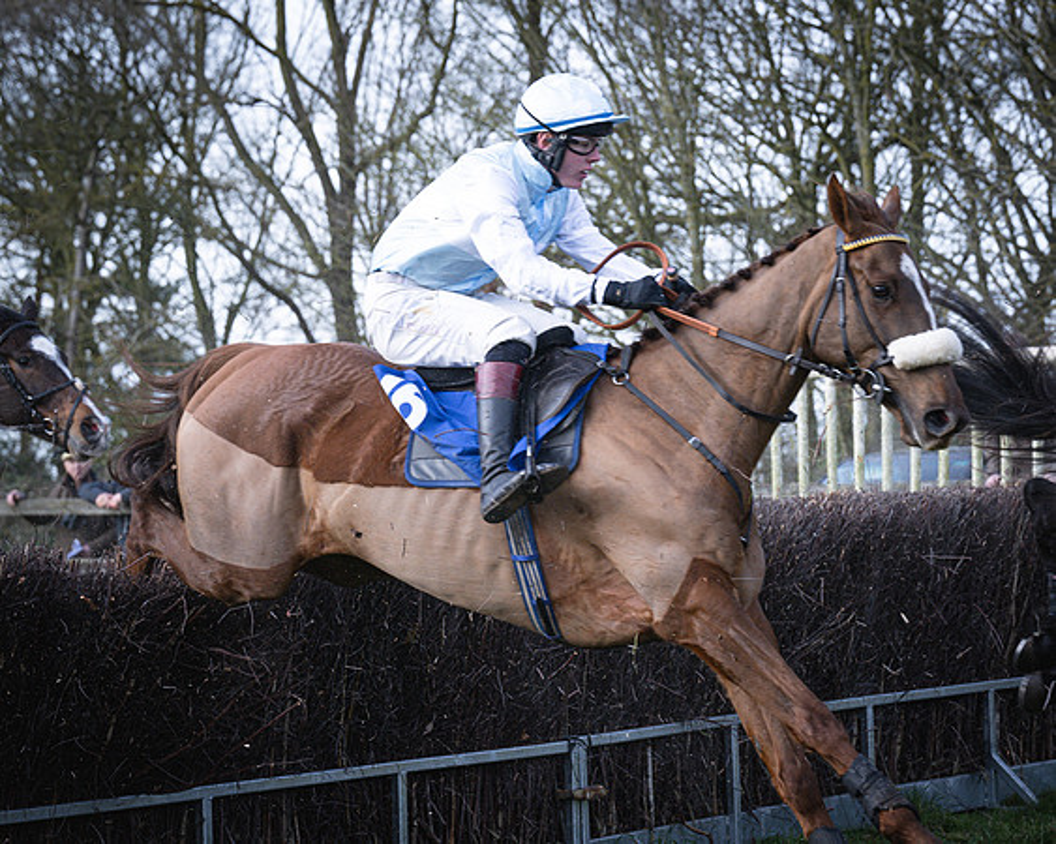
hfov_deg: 16.2
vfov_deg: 13.0
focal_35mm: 118
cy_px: 422
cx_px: 629
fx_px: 3696
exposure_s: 1/1000
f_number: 4
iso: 400
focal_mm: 70
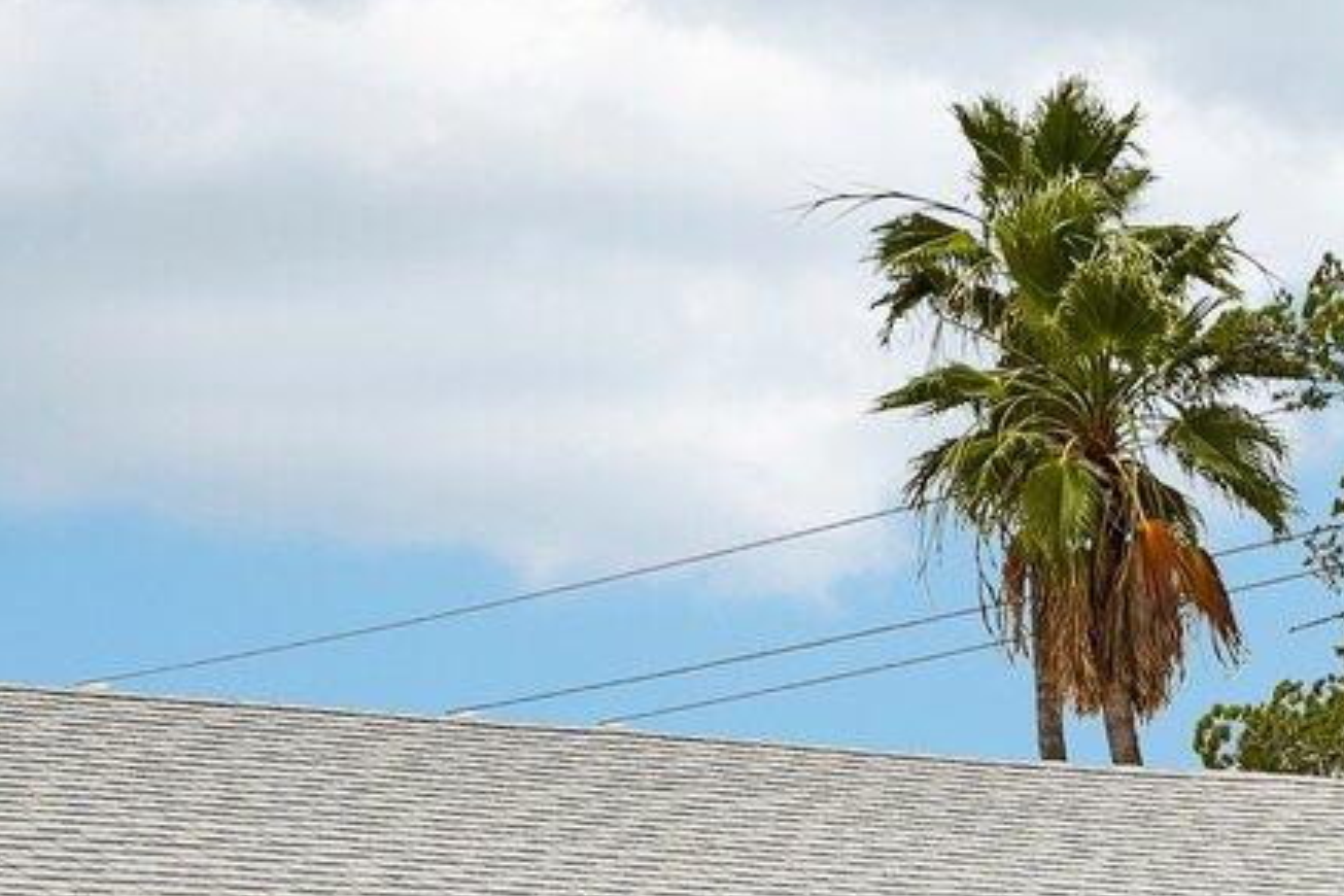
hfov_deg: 12.7
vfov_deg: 8.2
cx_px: 732
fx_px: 6061
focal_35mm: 162
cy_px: 1602
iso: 400
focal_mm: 34.5
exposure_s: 1/800
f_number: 8
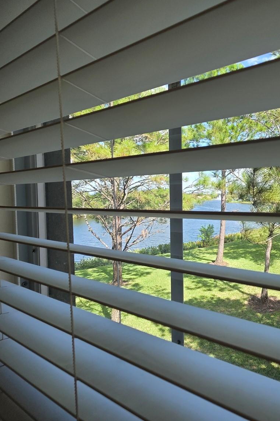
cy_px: 208
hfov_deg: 57.3
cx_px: 242
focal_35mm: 19
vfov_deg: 86.9
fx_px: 222
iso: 40
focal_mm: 2.2
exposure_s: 1/477
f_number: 1.9
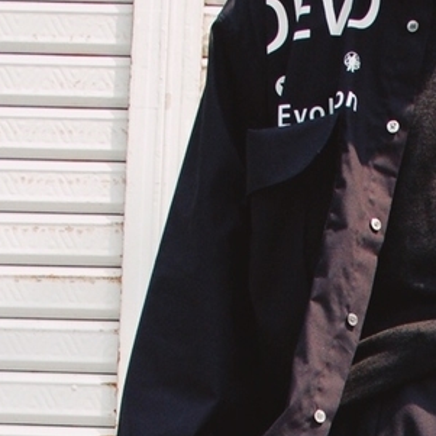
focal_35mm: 178
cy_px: 745
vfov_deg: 9.4
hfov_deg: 9.7
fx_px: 2532
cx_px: 574
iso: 800
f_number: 10
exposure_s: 1/400
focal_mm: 35
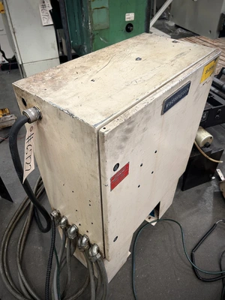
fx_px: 225
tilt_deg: -41.8
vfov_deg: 67.3
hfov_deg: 53.1
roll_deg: +2.5
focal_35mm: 26
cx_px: 112
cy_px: 150
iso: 100
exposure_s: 1/60
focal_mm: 5.7
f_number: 1.5
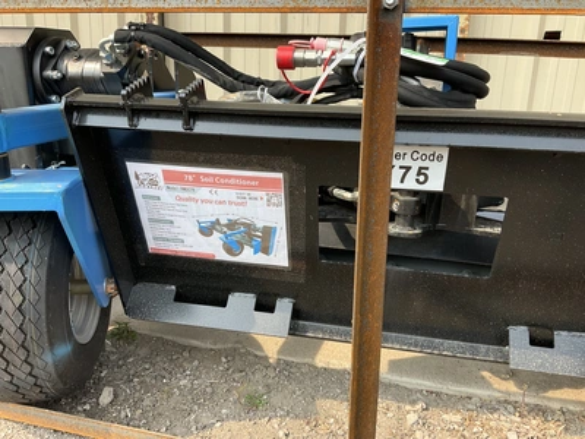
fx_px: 490
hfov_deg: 61.7
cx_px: 292
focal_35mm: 29
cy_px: 220
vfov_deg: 48.2
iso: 25
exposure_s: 1/389
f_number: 1.8
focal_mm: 3
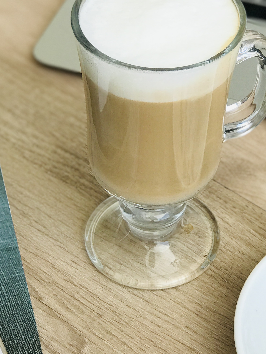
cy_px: 152
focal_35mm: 117
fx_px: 1199
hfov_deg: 12.7
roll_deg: +0.6
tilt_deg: -43.5
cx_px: 166
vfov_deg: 16.8
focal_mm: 6.6
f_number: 2.8
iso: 25
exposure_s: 1/60
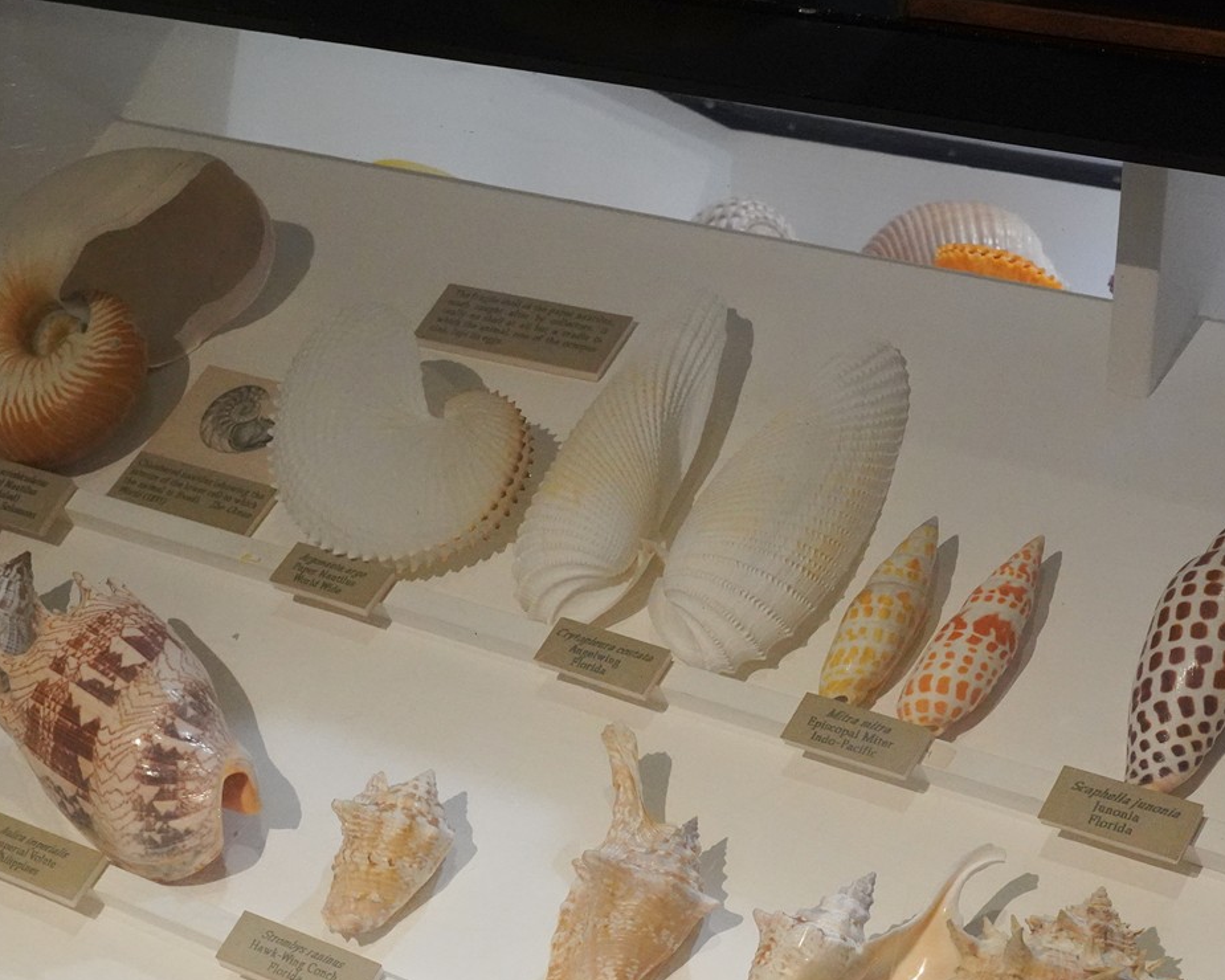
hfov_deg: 27.5
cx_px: 596
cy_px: 812
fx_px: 2502
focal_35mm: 69
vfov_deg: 21.8
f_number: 11
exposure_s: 1/80
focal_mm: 34
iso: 6400
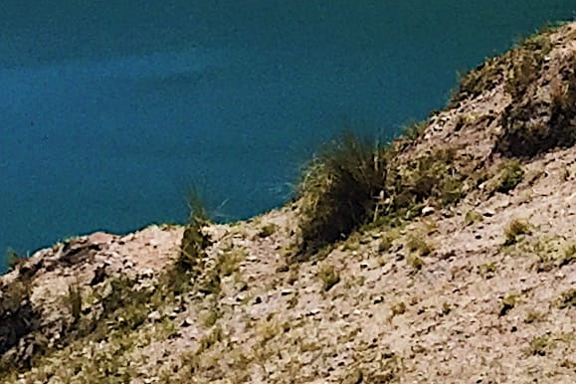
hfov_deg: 11.5
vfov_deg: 7.3
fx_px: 2720
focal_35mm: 170
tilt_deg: +1.9
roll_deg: -2.3
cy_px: -675
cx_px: 907
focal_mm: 4.15
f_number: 2.2
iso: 32
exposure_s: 1/3597
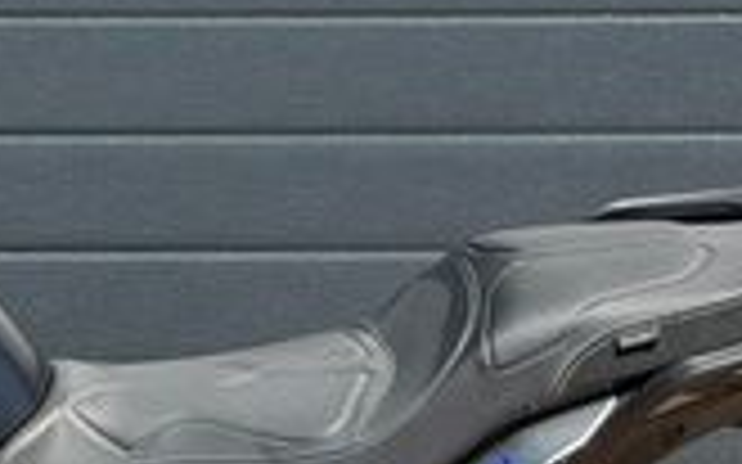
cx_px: -36
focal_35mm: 197
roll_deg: -0.4
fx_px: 3982
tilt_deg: -5.6
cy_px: 581
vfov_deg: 6.6
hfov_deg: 10.5
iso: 80
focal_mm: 6.76
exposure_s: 1/2415
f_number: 1.78
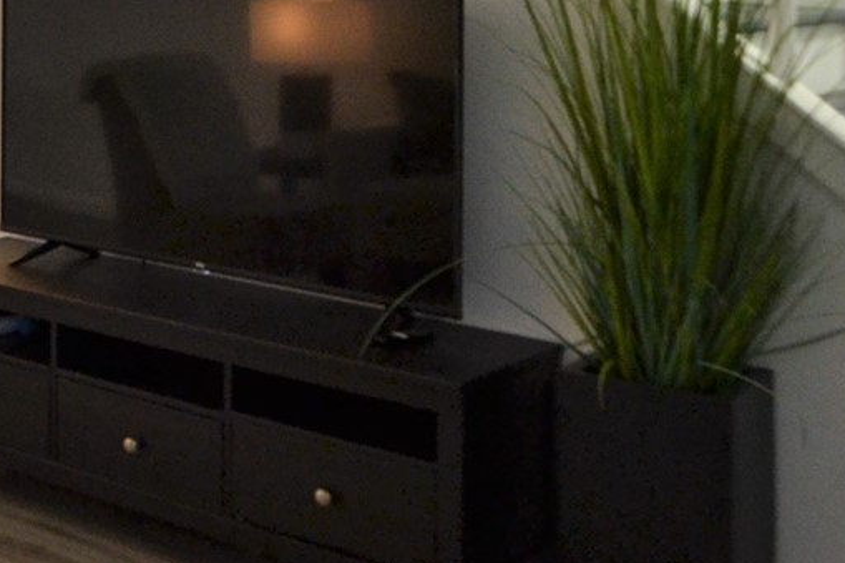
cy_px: -60
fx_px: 1502
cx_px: -231
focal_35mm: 64
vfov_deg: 20.2
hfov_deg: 26.9
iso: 500
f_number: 3.5
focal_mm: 10
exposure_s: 1/60
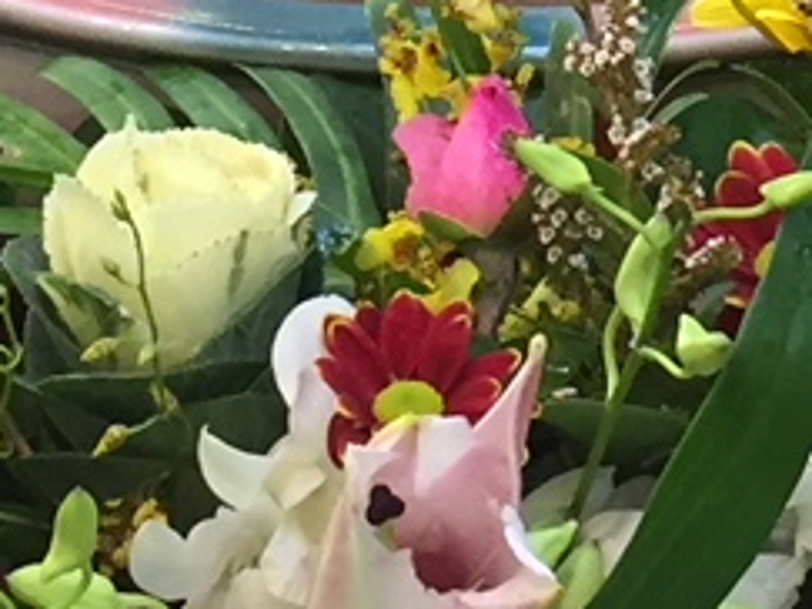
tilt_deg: -16.5
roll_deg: -5.0
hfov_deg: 10.1
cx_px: 845
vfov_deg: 7.4
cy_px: -462
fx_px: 4572
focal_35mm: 195
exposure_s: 1/33
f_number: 2.2
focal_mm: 4.15
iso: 125
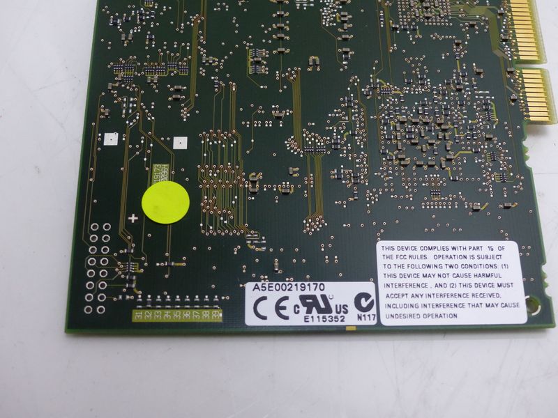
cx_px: 279
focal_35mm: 50
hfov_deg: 38.2
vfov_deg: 29.1
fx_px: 806
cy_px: 209
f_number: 2.8
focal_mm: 9.1
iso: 250
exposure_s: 1/60
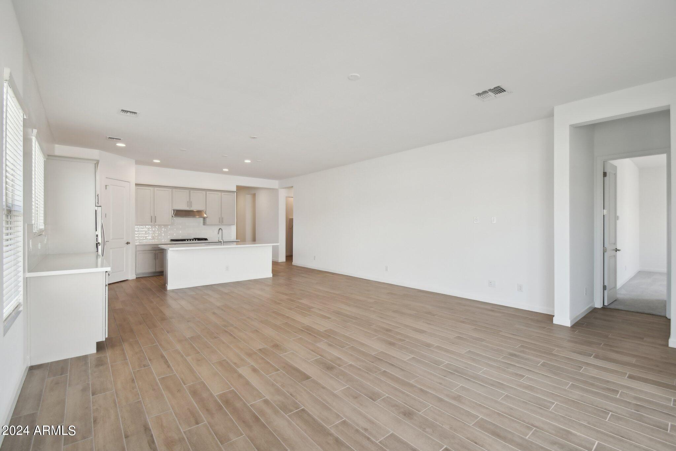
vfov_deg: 77.3
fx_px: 282
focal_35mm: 15
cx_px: 338
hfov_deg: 100.4
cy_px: 226
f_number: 8
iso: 400
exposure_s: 1/30
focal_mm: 10
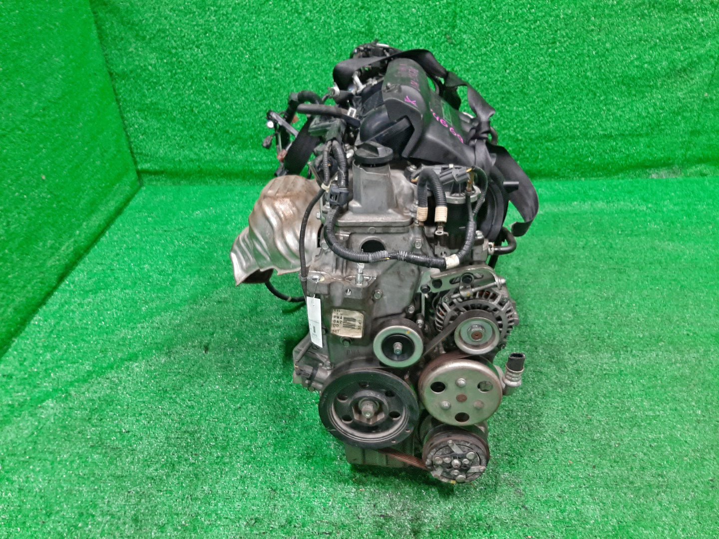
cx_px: 360
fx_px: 540
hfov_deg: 67.3
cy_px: 270
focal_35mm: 26
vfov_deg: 53.1
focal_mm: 3.93
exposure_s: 1/50
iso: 188
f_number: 1.7
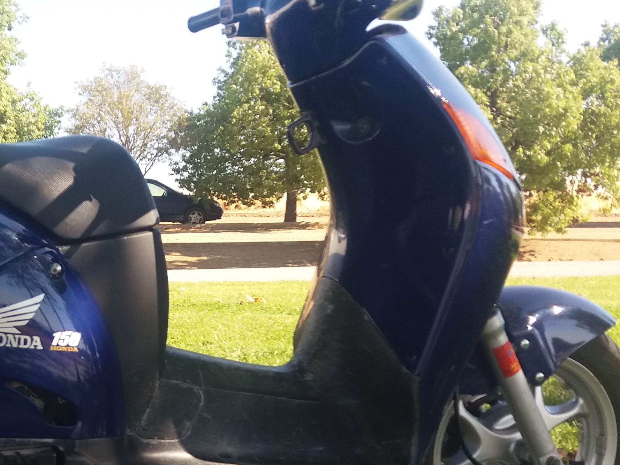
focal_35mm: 65
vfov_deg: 22.4
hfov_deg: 28.9
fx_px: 1164
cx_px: 87
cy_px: 337
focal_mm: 3.7
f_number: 1.9
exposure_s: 1/434
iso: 64
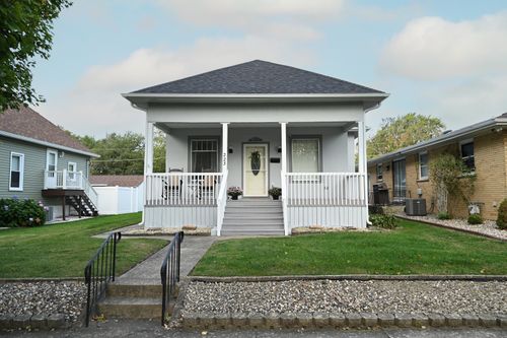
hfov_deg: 73.8
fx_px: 338
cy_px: 169
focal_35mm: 24
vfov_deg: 53.1
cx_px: 254
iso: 400
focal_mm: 24
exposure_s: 1/250
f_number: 4.5
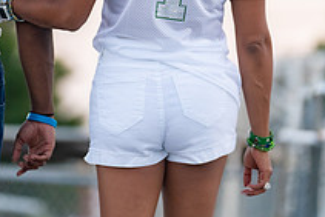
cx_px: 49
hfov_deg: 4.5
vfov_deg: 3.0
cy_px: -47
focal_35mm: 461
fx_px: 4165
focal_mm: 168
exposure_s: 1/1000
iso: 1250
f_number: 2.8
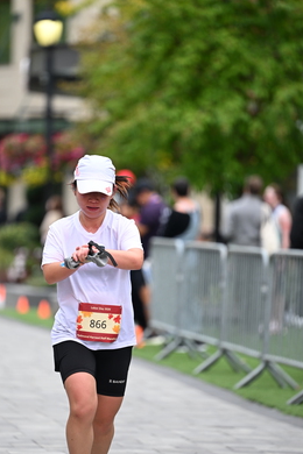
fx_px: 3295
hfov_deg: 5.3
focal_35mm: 261
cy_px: 242
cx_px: 101
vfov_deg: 7.9
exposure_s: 1/2000
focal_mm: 185
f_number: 2.8
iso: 640
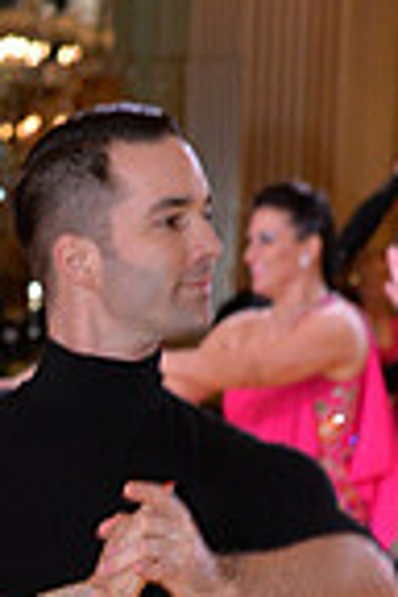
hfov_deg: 3.7
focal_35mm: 370
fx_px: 6135
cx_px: -263
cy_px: 987
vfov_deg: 5.5
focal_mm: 92
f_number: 5.6
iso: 1600
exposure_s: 1/250
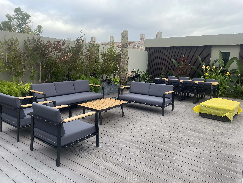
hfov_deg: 67.3
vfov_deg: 53.1
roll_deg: -1.6
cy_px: 92
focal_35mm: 26
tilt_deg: -5.2
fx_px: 183
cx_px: 122
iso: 32
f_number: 1.6
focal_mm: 4.2
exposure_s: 1/456
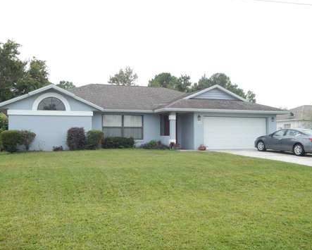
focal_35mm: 37
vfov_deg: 40.2
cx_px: 152
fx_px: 342
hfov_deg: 49.0
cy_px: 125
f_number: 3.3
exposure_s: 1/400
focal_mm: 6.1
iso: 125
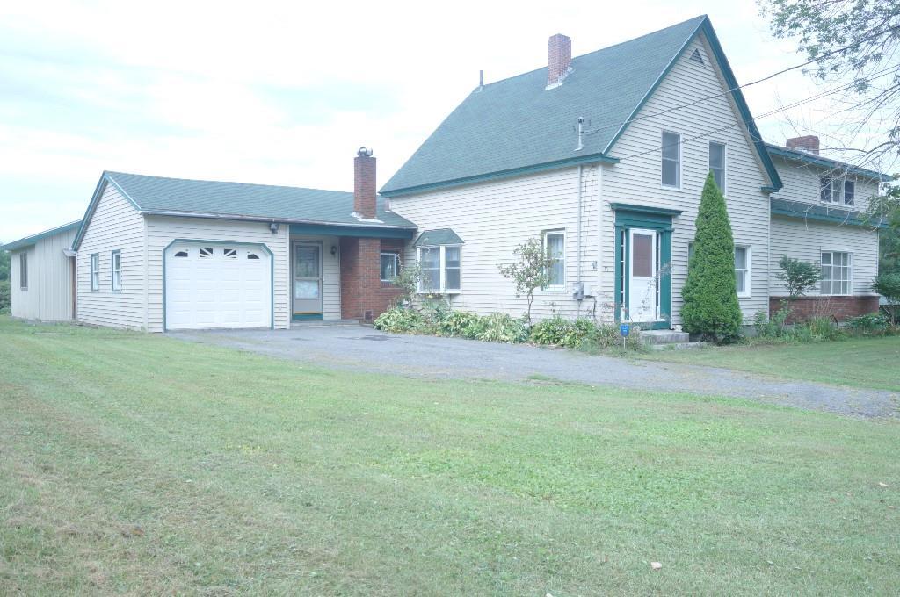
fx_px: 749
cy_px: 298
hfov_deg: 62.0
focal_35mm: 30
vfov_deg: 43.5
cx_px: 450
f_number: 9
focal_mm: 20
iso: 200
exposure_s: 1/80
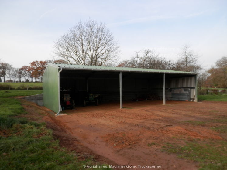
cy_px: 85
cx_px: 114
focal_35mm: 25
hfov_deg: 69.4
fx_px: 164
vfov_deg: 54.9
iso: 80
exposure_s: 1/320
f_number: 3
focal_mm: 4.5
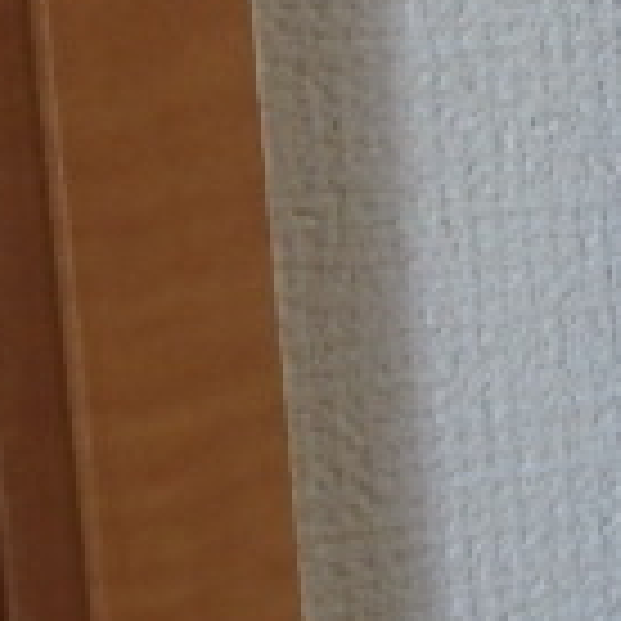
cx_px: 1336
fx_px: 1745
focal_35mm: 86
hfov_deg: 15.2
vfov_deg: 20.1
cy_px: 184
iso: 200
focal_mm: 3.7
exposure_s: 1/60
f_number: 3.5
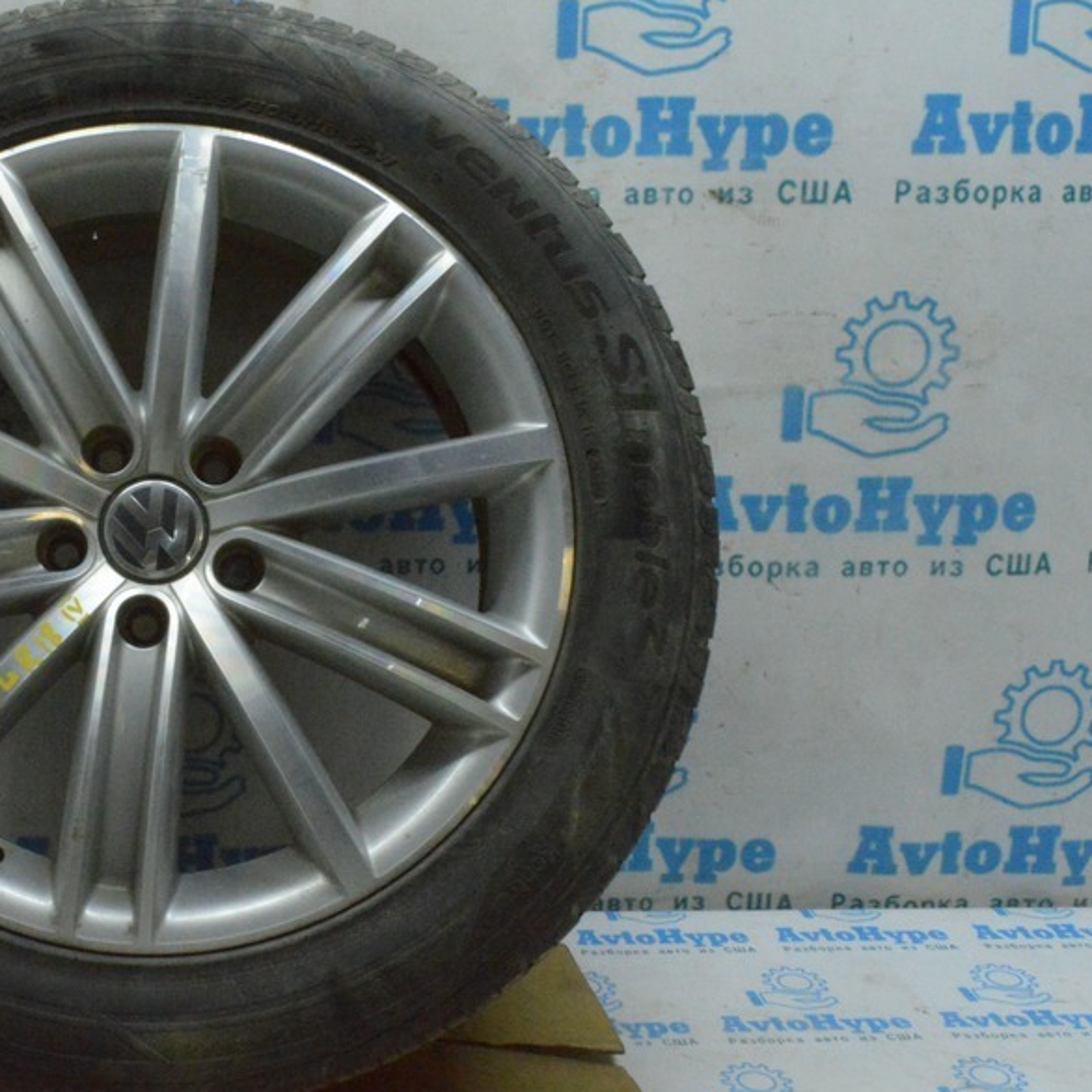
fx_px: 1668
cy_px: 541
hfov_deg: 34.6
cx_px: 145
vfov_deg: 36.2
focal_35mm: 47
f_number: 25
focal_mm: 21
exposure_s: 1/50
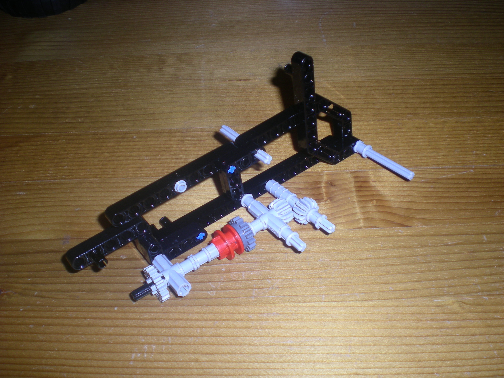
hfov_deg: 49.0
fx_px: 553
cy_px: 189
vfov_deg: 37.7
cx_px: 252
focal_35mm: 38
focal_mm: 6.3
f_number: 3.1
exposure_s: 1/60
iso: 50
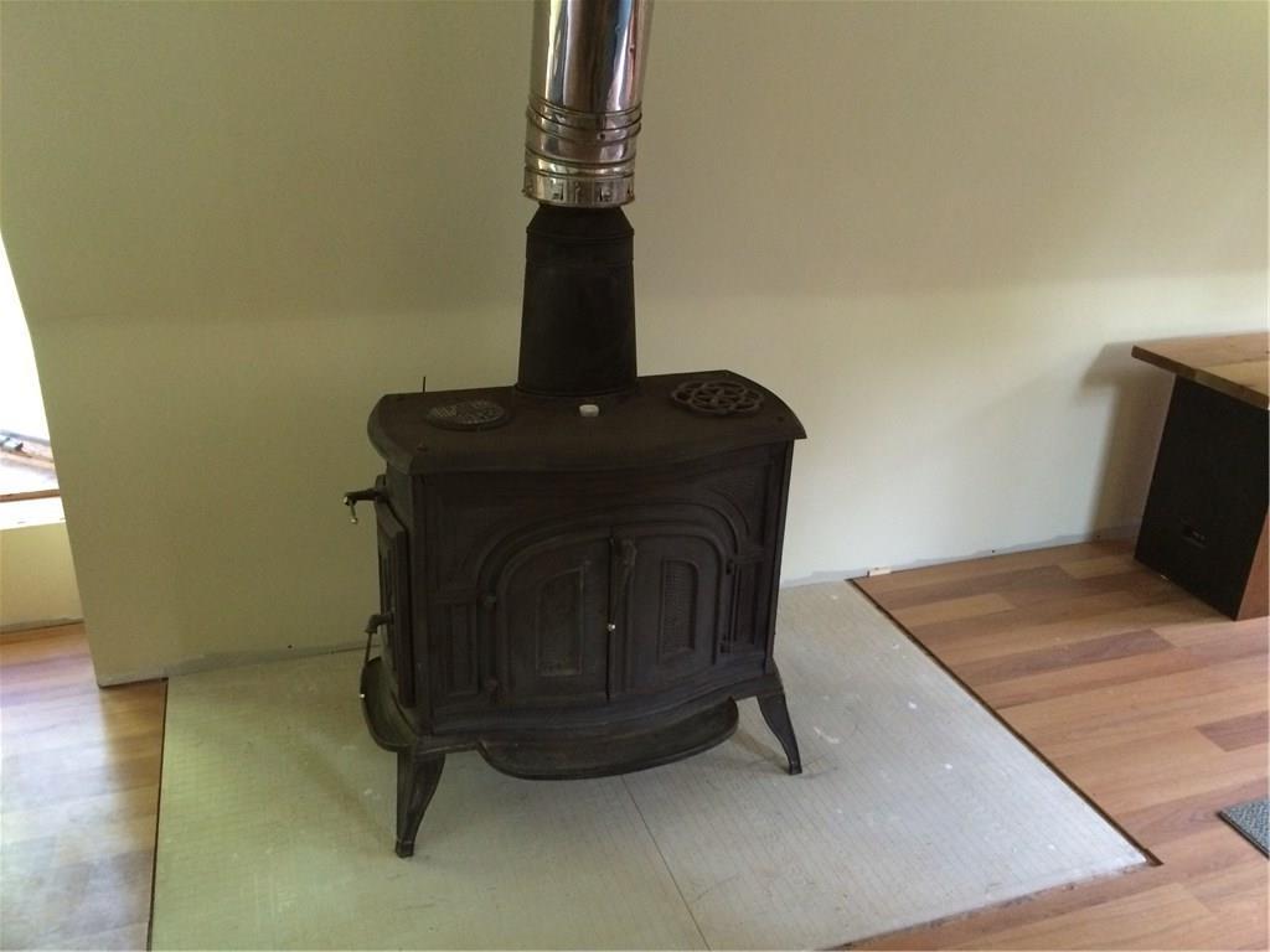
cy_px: 476
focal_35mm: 29
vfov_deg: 48.2
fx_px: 1064
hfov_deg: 61.7
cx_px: 635
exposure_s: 1/30
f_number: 2.2
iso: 320
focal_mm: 4.15
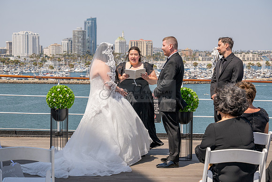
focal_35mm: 70
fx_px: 529
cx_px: 136
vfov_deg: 19.5
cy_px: 91
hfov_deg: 28.8
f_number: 8
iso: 200
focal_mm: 70
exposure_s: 1/800
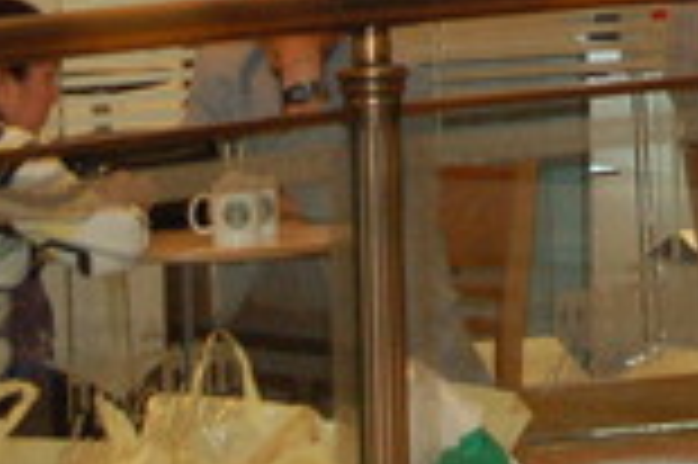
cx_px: 1148
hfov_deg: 6.2
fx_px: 6372
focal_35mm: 329
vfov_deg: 4.1
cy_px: -367
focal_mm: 48
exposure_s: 1/60
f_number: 5.6
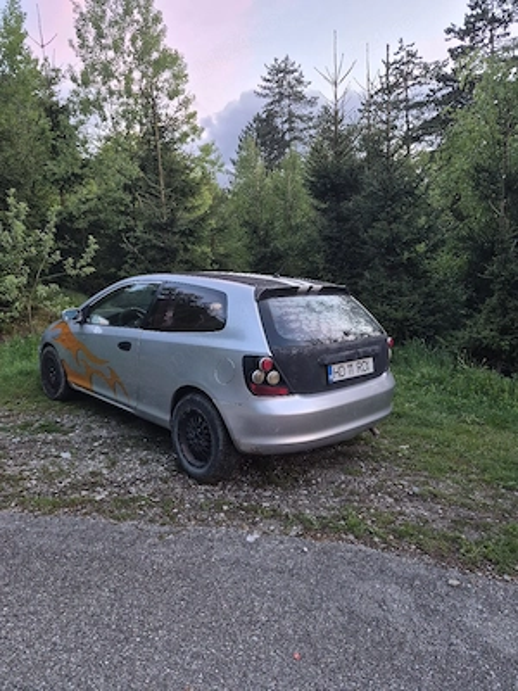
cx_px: 259
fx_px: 459
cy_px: 346
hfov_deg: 58.9
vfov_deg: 73.9
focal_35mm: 23
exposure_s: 1/100
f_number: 1.8
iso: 640
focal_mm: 5.4
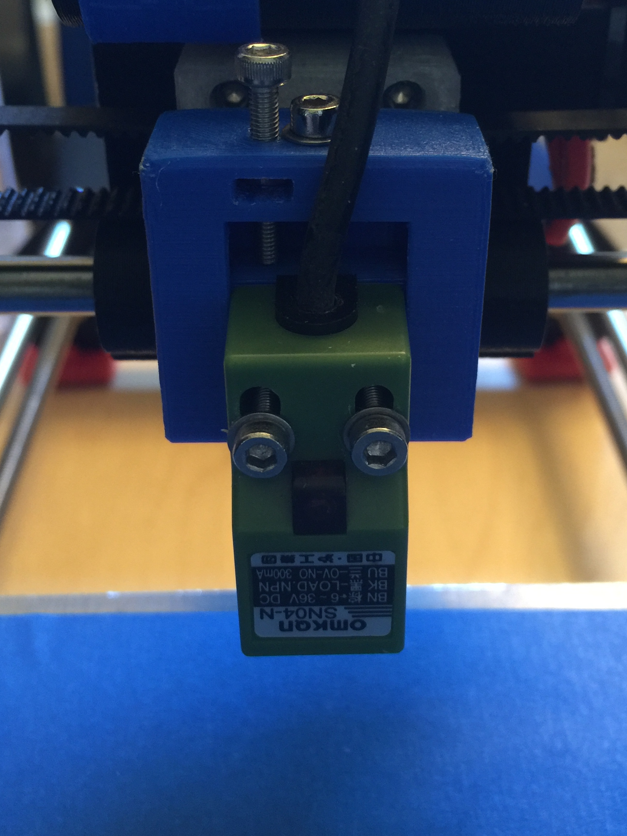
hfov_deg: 35.1
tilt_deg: -32.4
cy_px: 350
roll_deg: -0.1
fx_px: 990
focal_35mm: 41
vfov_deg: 45.6
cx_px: 336
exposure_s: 1/8
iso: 125
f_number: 2.2
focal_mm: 4.15
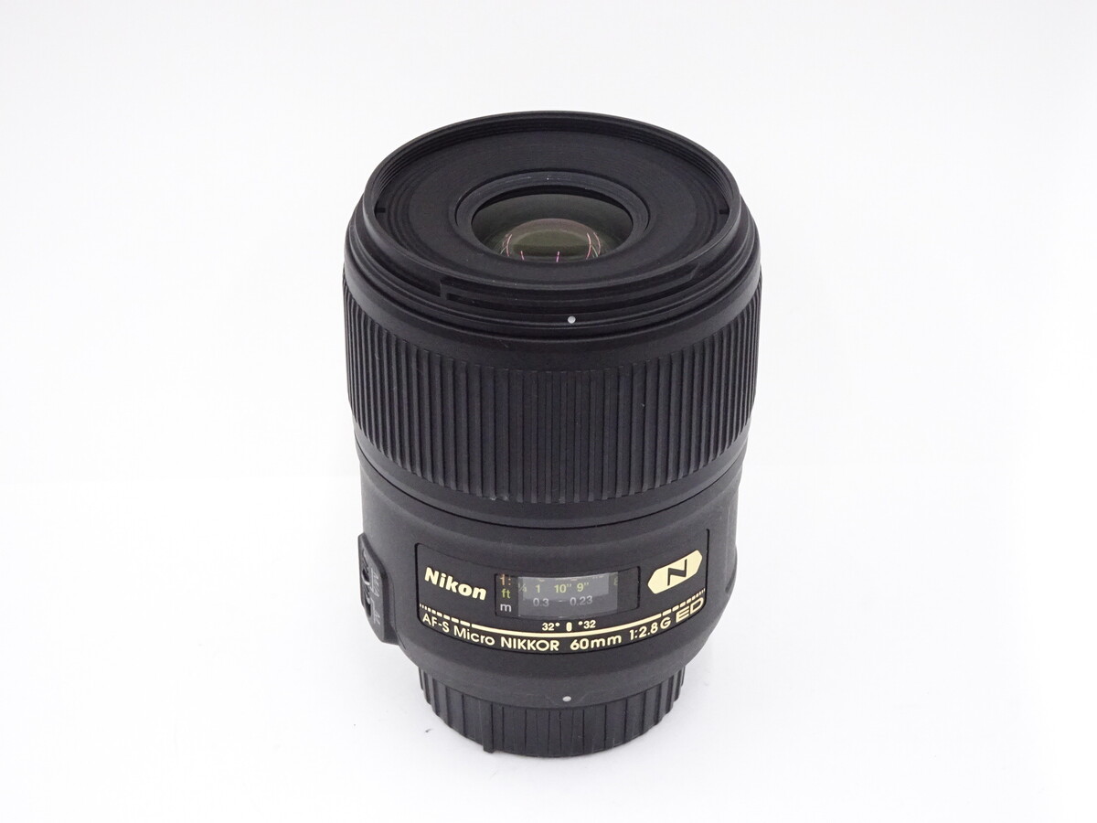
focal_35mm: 73
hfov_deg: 26.7
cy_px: 412
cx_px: 548
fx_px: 2313
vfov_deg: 20.2
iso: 800
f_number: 5
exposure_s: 1/80
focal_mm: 12.42
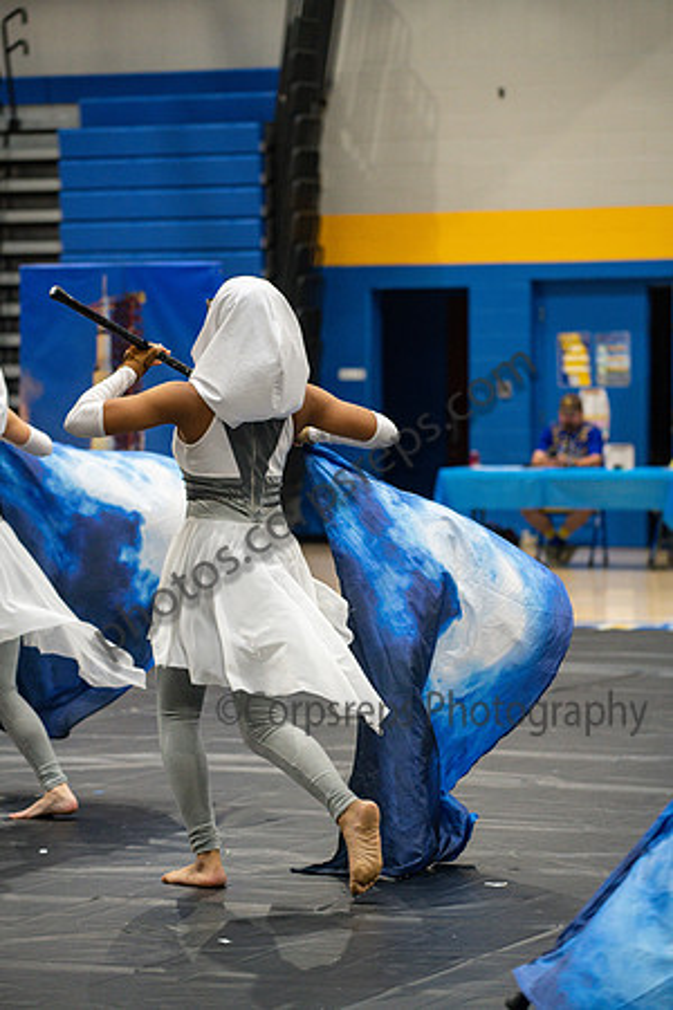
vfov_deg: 16.4
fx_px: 3505
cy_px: 505
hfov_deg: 11.0
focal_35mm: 125
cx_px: 336
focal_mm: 125
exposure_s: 1/500
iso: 5000
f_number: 4
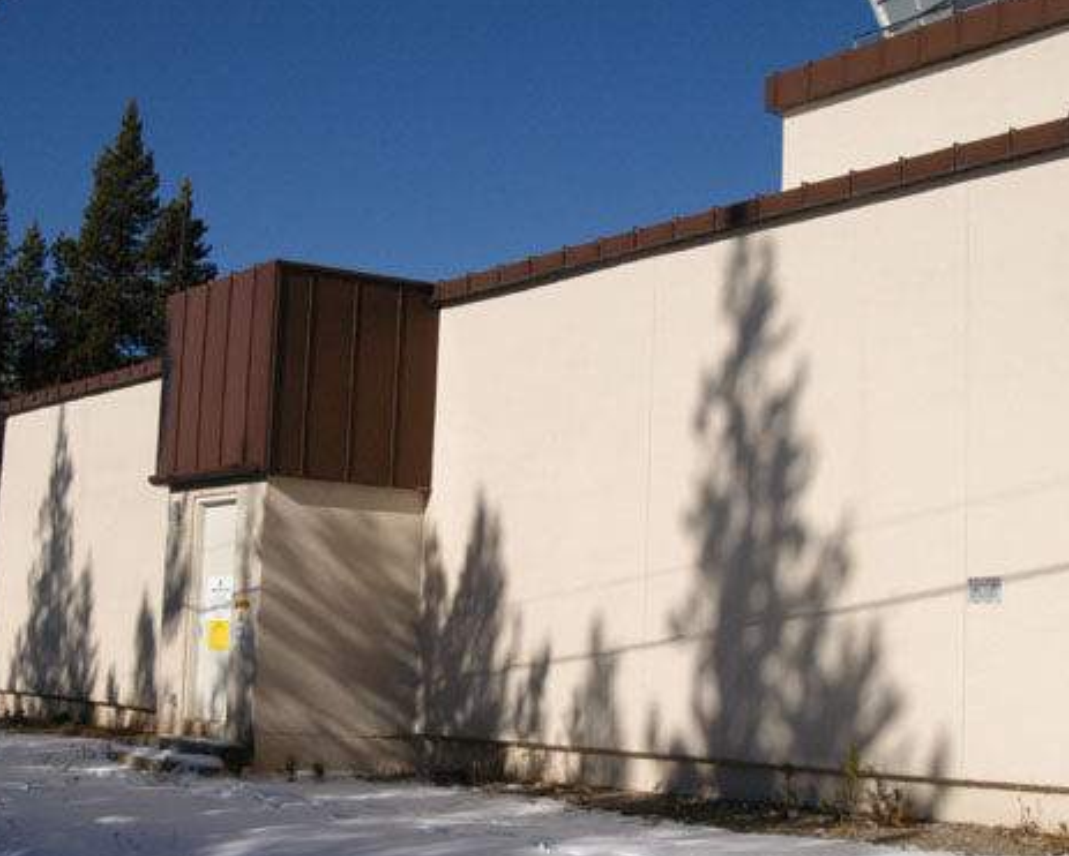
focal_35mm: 51
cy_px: 449
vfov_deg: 29.7
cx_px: 593
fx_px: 1615
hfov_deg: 36.6
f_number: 14
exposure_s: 1/800
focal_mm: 24
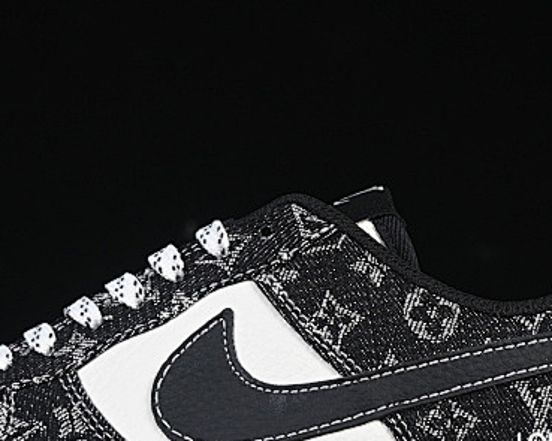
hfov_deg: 9.4
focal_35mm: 206
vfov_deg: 7.5
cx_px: 196
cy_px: 320
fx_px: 3365
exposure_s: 1/80
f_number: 7.1
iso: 160
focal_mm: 50
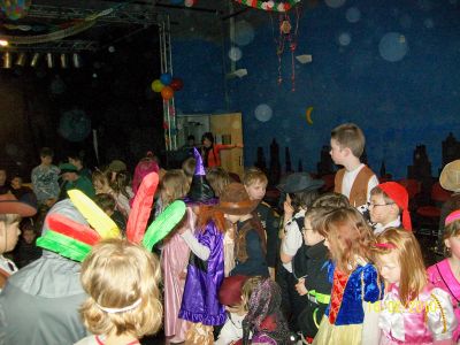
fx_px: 452
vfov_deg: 41.8
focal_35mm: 34
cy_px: 172
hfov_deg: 54.0
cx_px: 230
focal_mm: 6.1
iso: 160
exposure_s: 1/60
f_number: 2.7
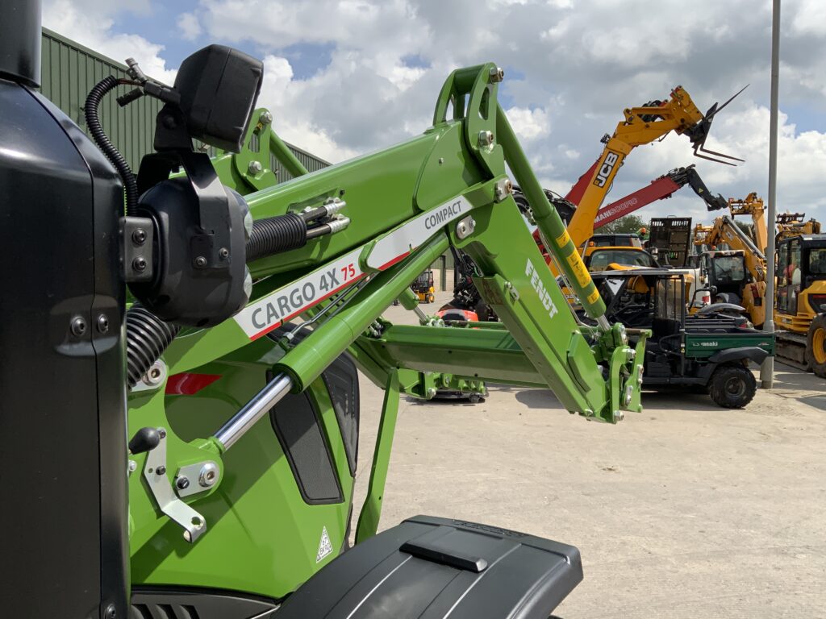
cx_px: 413
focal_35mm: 29
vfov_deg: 48.2
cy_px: 310
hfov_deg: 61.7
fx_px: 692
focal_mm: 3
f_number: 1.8
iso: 16
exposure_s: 1/2058
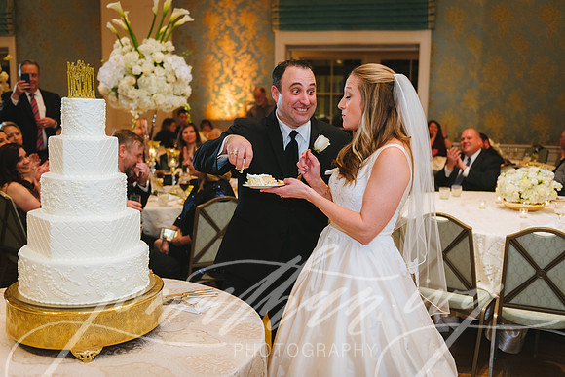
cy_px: 188
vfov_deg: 35.1
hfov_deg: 50.7
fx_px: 597
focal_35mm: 38
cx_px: 282
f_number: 2.8
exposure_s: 1/125
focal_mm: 38
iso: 2000
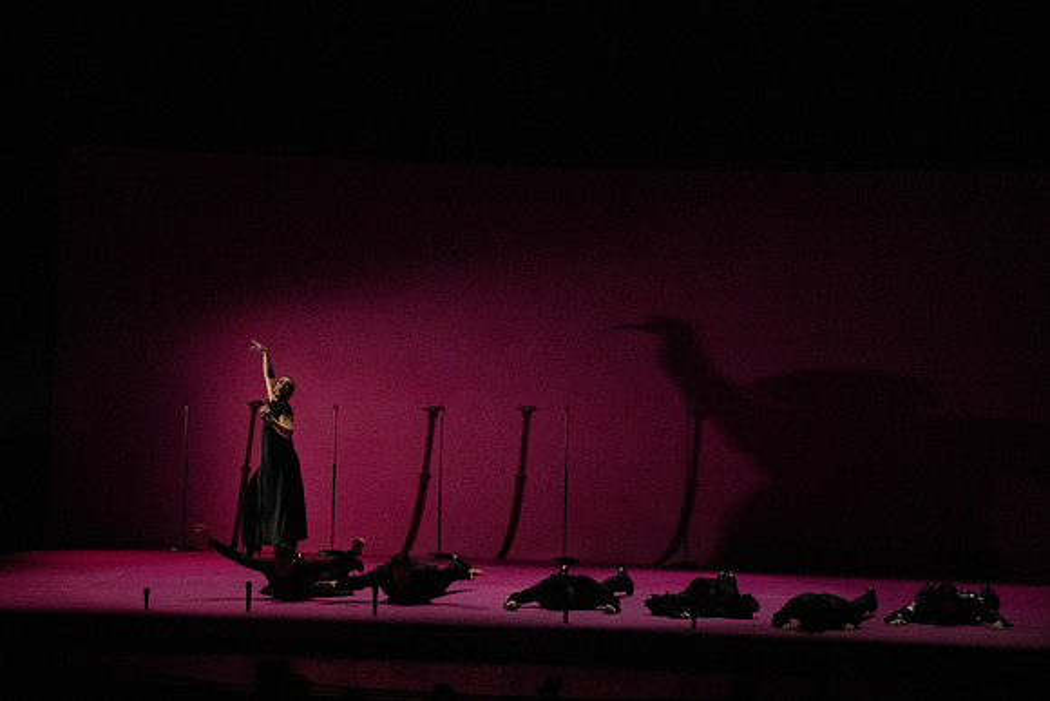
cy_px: 350
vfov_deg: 9.4
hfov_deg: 14.1
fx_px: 4259
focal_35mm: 146
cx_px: 525
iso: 25600
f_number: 10
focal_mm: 146
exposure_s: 1/400
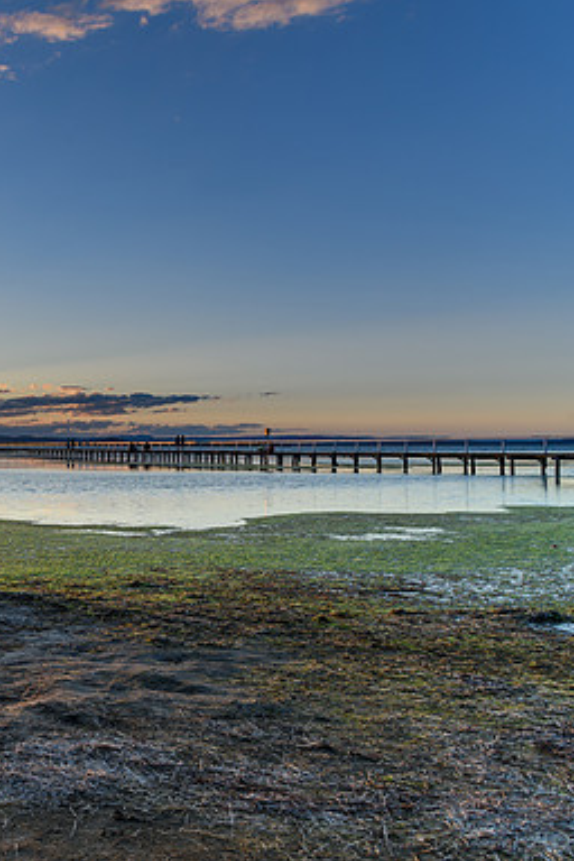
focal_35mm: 37
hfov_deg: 32.1
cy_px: 432
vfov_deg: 51.9
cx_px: -43
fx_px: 885
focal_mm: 24
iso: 100
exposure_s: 1/20
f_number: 8
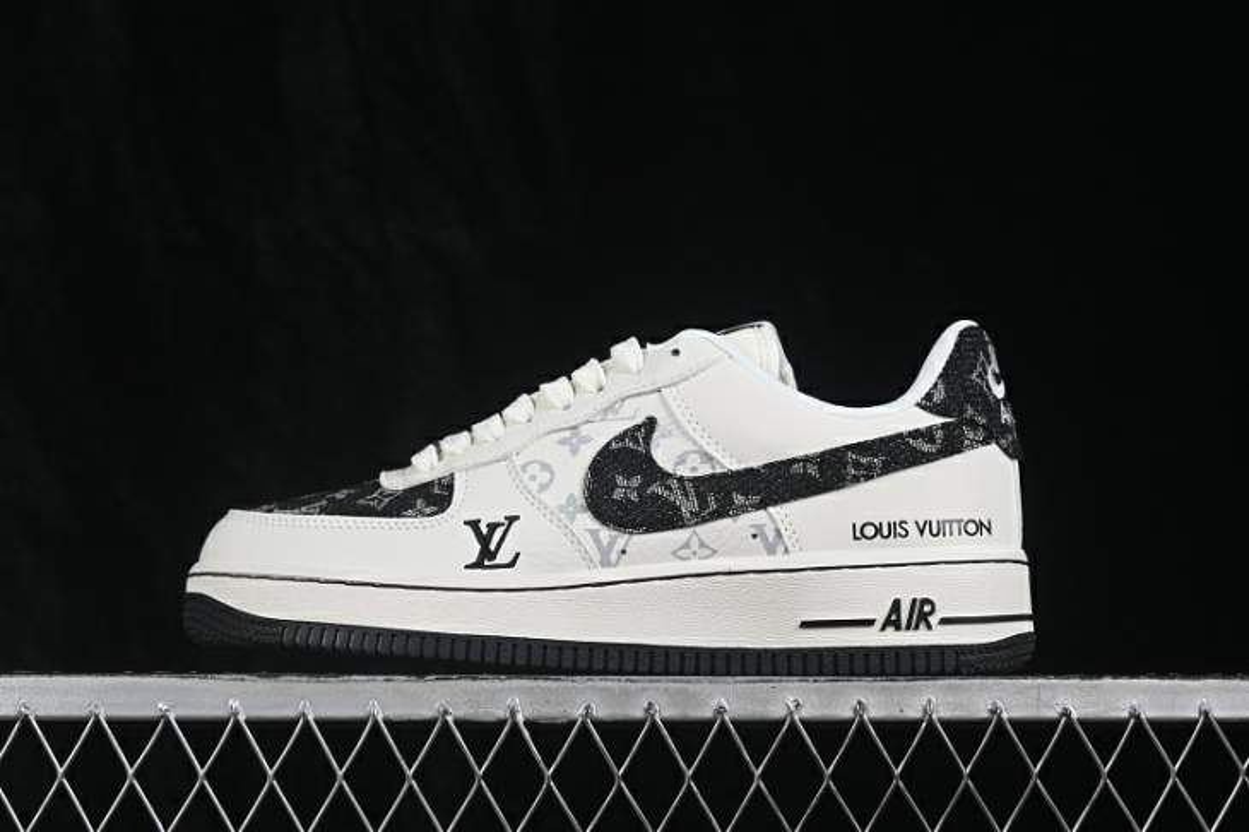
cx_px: 624
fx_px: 2601
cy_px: 416
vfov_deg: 18.2
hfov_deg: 27.0
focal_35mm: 75
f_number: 8
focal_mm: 50
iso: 160
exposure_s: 1/80
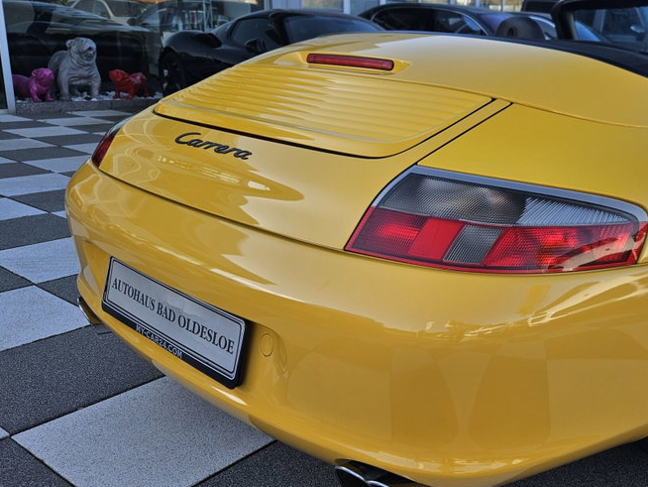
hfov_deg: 49.6
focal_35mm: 36
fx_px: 674
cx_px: 473
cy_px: 228
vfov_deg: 39.7
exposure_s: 1/500
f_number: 1.8
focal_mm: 5.4
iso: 25
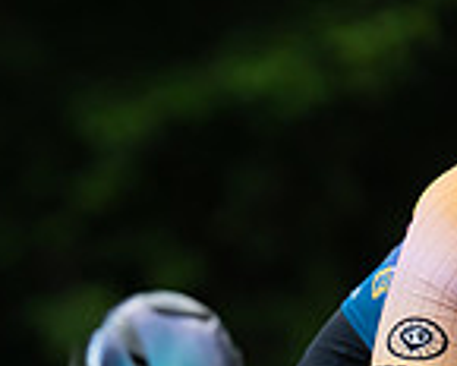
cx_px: -214
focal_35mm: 598
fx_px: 8088
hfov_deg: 3.2
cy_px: 535
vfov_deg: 2.6
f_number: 3.2
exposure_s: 1/800
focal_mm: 159
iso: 1000
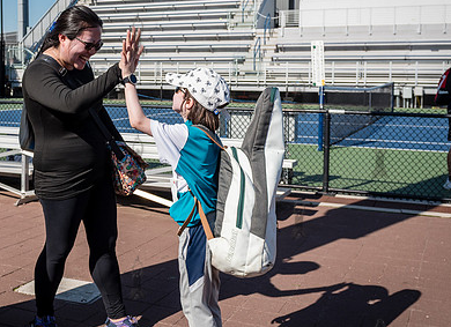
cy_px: 117
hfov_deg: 38.0
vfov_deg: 28.4
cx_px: 139
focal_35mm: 50
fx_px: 644
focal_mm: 26
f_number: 5
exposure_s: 1/1250
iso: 200
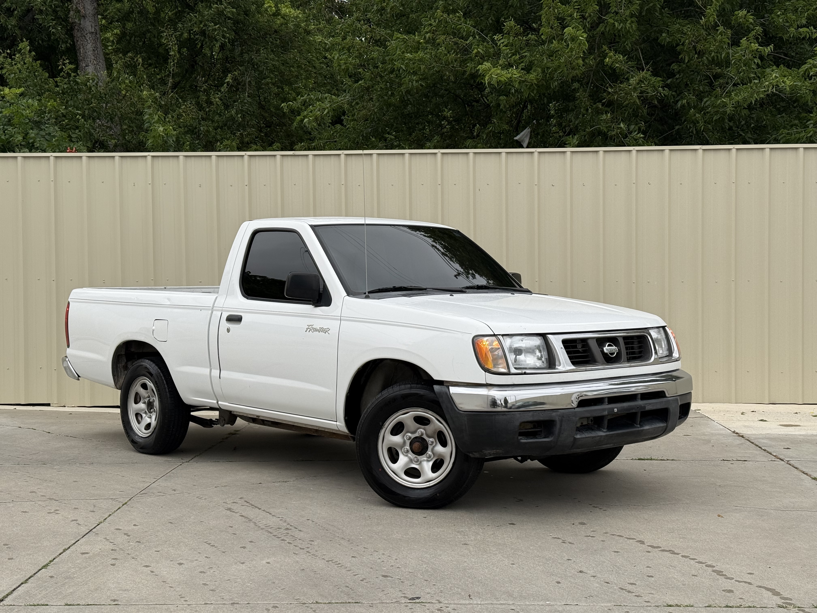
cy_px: 306
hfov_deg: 39.7
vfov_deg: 30.3
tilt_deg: -1.6
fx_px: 1133
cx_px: 408
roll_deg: -0.6
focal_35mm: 48
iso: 64
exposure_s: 1/687
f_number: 1.78
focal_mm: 6.76
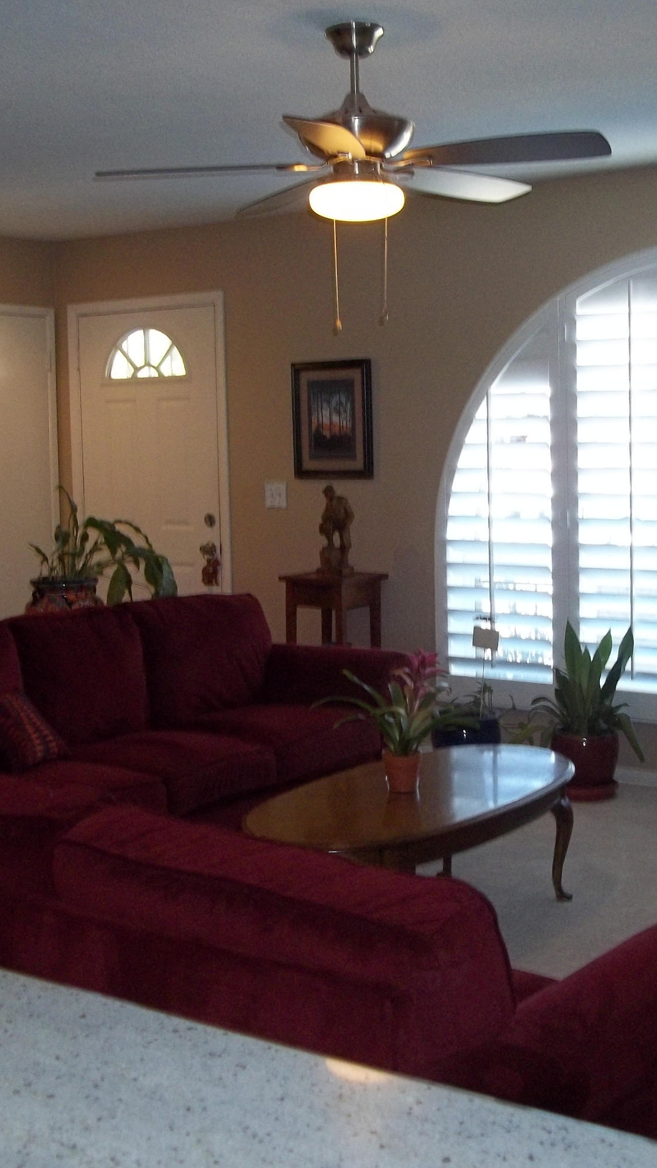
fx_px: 1455
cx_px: 341
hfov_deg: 25.4
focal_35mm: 47
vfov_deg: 43.7
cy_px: 582
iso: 160
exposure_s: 1/50
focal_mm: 5.7
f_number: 2.9
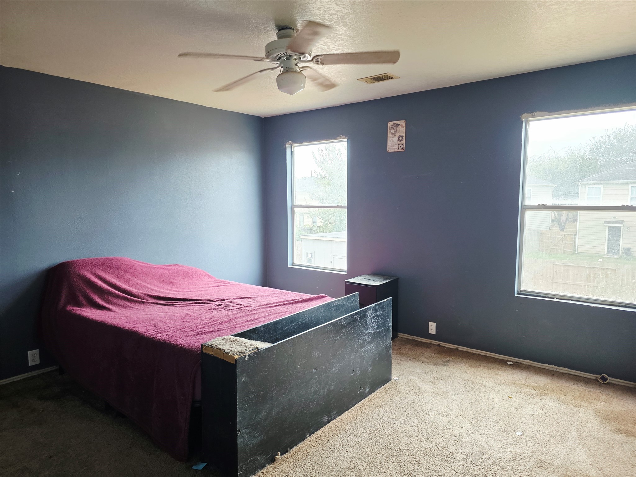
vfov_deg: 58.9
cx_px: 318
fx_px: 423
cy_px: 238
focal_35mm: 23
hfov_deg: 73.9
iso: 160
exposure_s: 1/120
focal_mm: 6.3
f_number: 1.7
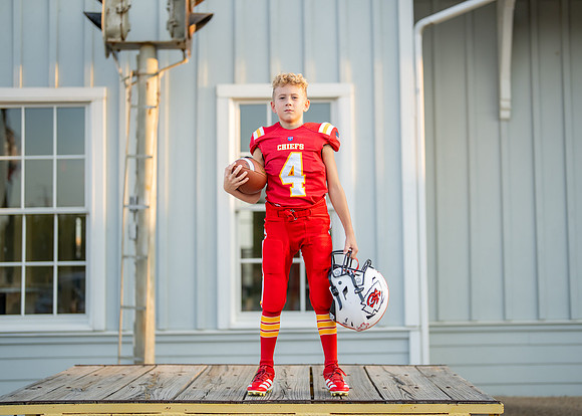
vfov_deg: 24.8
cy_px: 209
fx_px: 943
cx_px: 303
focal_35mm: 57
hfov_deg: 34.3
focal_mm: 50
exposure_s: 1/2500
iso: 200
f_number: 1.2
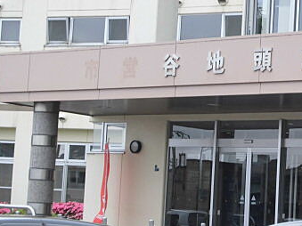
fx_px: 1204
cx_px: 265
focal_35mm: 138
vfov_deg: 10.7
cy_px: 78
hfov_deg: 14.2
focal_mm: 13
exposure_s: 1/80
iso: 100
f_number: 4.4
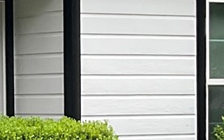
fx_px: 1361
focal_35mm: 223
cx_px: -226
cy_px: 130
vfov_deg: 5.9
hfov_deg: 8.9
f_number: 1.8
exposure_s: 1/196
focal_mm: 3
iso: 16
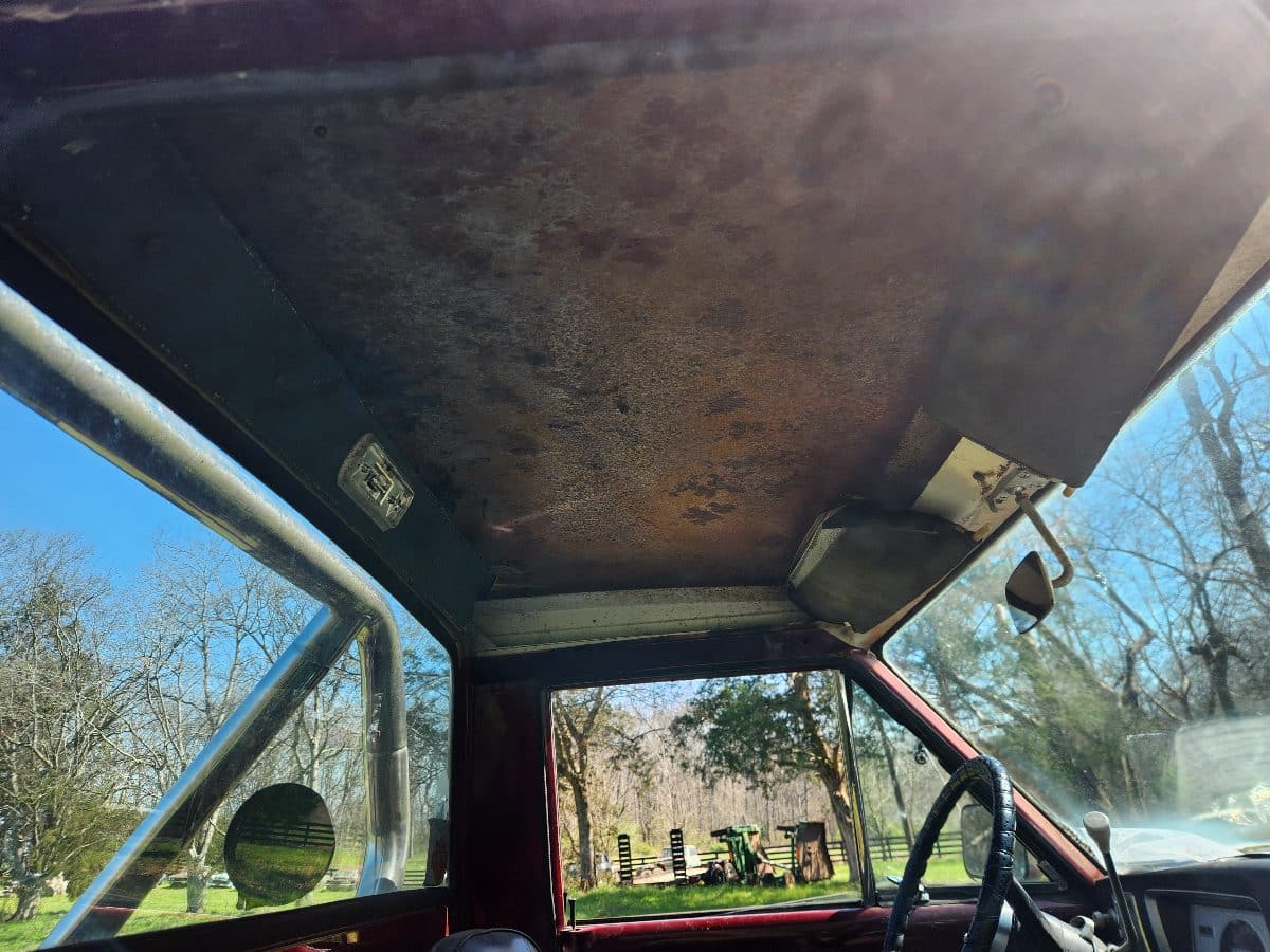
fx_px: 844
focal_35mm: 23
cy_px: 476
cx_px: 635
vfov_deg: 58.9
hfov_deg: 73.9
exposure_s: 1/245
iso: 20
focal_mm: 5.4
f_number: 1.8
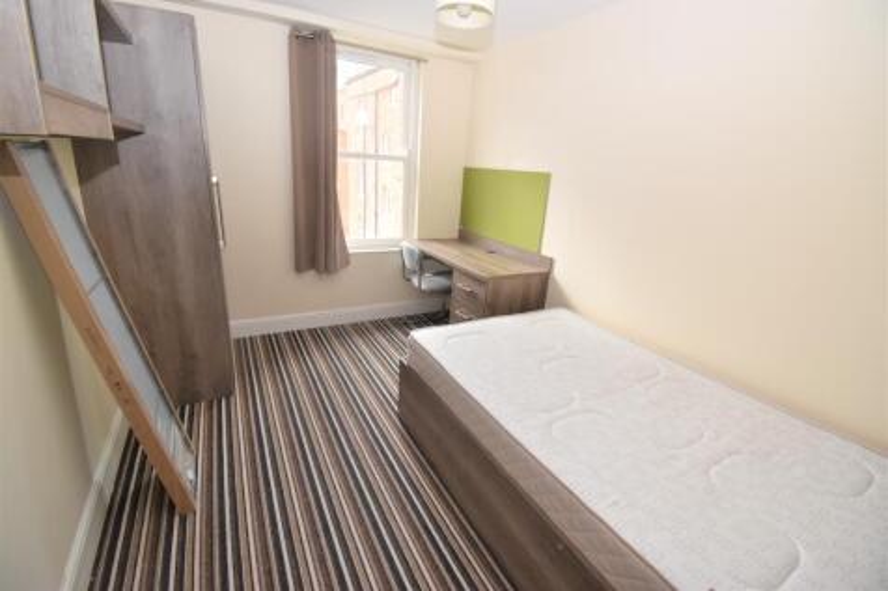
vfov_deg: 77.3
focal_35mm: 15
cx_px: 444
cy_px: 296
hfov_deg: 100.4
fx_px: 370
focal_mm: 10
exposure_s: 1/125
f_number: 5.6
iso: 640
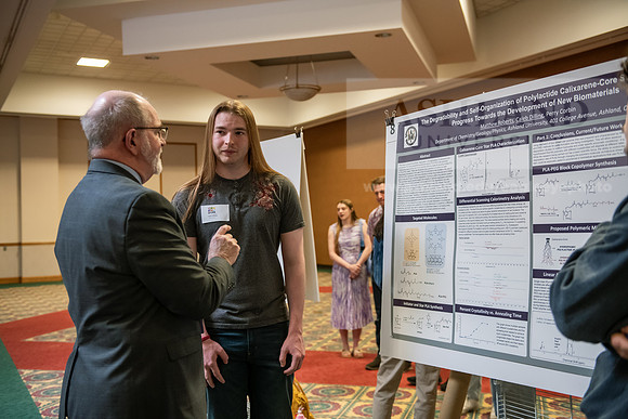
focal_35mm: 40
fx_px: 698
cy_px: 210
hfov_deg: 48.4
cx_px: 314
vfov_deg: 33.4
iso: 2000
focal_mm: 40
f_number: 3.2
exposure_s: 1/160
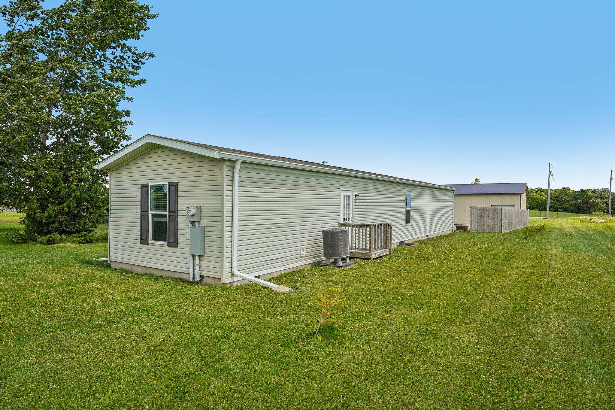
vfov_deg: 58.3
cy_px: 205
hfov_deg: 79.9
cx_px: 308
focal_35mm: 22
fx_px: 367
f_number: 8
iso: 100
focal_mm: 21.5
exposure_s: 1/800
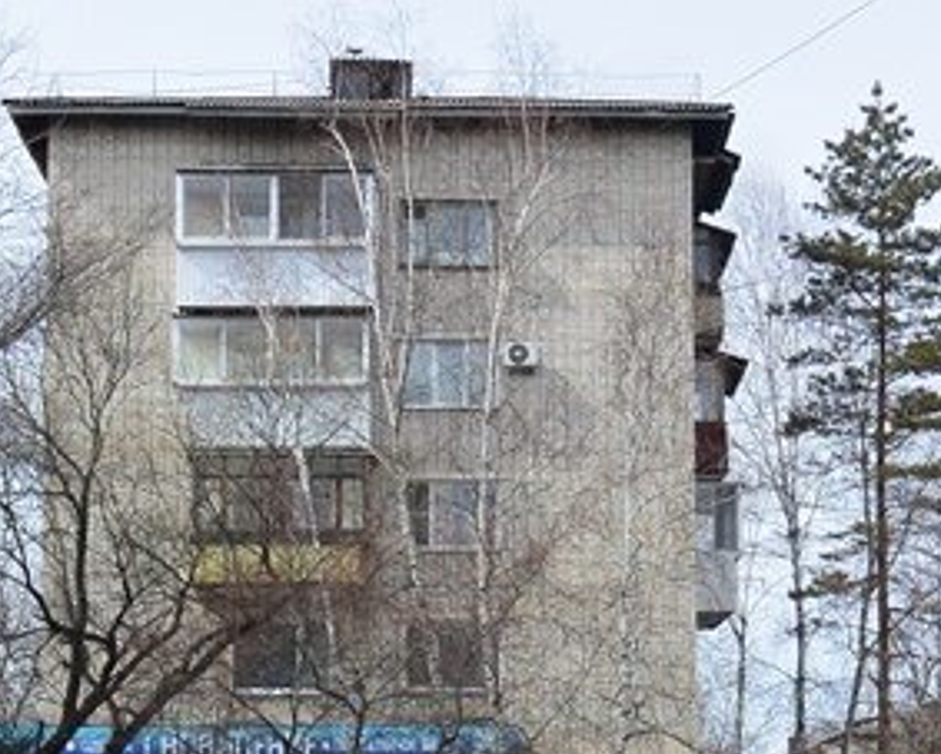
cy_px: 837
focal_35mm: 77
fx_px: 2147
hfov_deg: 24.7
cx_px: 549
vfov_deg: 19.1
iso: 100
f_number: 4.5
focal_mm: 11
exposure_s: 1/640
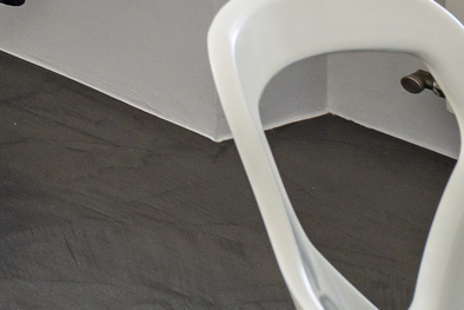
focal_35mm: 91
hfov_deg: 12.6
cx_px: -823
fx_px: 1173
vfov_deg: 11.1
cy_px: -550
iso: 100
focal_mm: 14
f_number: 8
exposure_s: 1/20
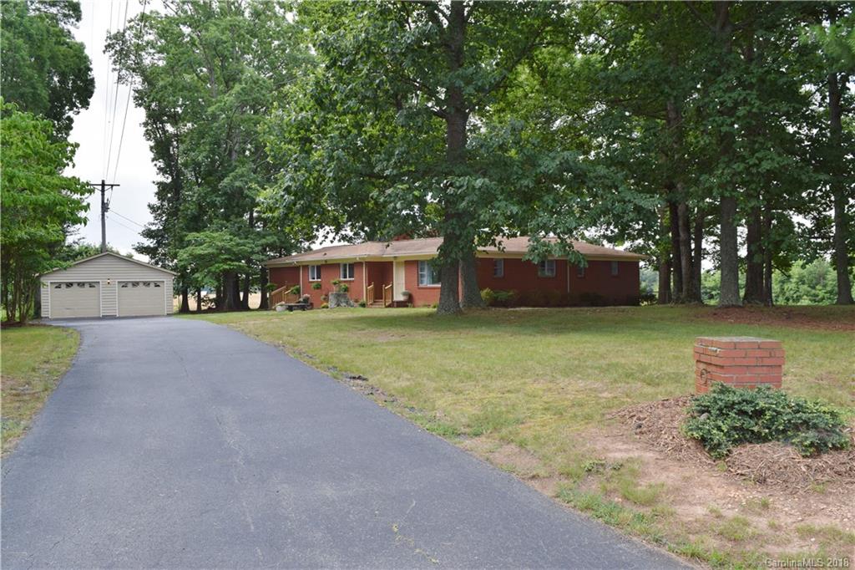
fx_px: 641
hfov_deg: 67.4
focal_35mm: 27
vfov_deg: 47.9
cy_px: 285
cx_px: 428
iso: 280
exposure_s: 1/250
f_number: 8
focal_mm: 18
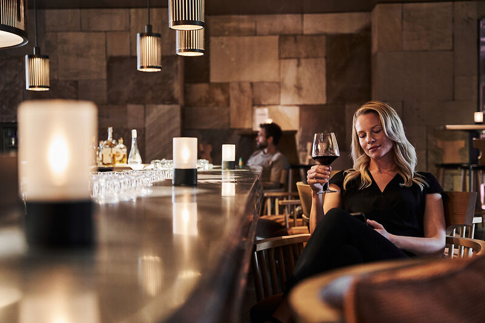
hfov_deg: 35.2
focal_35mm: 57
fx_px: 764
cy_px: 162
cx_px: 242
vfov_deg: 23.9
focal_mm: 56.7
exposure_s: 1/30
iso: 3200
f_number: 2.8
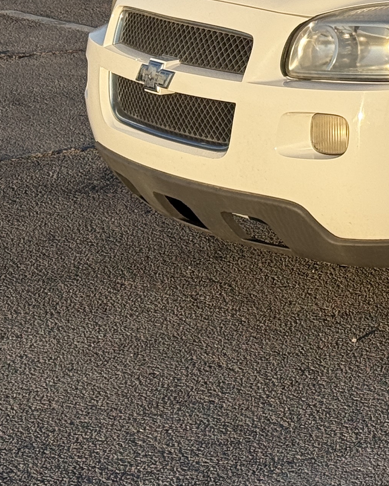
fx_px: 2130
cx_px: 752
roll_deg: -2.7
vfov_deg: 12.9
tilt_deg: -11.5
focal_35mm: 148
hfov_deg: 9.8
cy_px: 22
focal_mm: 6.76
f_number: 1.78
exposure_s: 1/3096
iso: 64
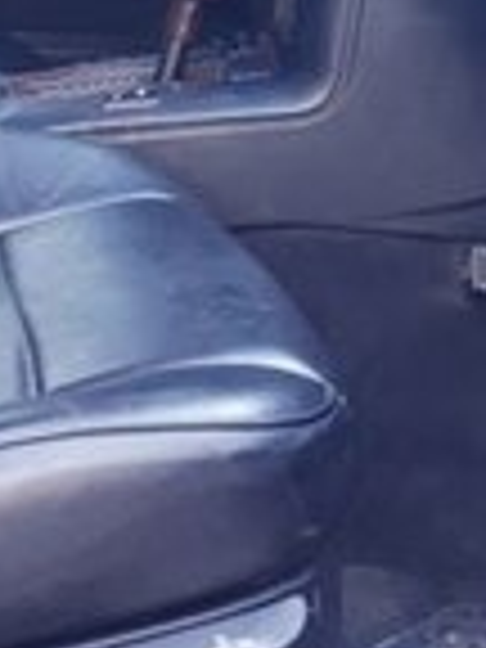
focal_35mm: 93
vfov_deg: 19.5
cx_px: 104
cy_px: -184
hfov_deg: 15.8
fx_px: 1741
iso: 50
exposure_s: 1/33
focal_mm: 3.6
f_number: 1.9
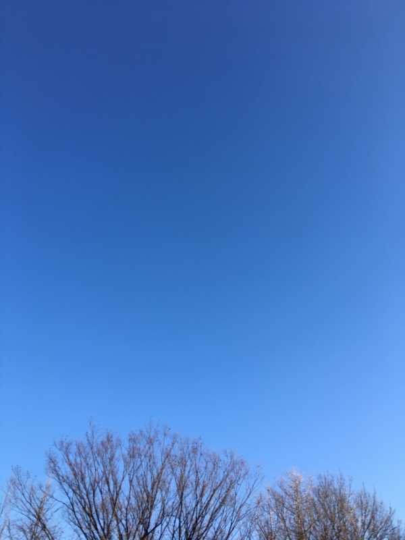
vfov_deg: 61.7
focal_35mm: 29
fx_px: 452
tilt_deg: +45.7
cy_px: 270
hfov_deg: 48.2
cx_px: 202
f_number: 2.2
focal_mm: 4.15
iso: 25
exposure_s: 1/699
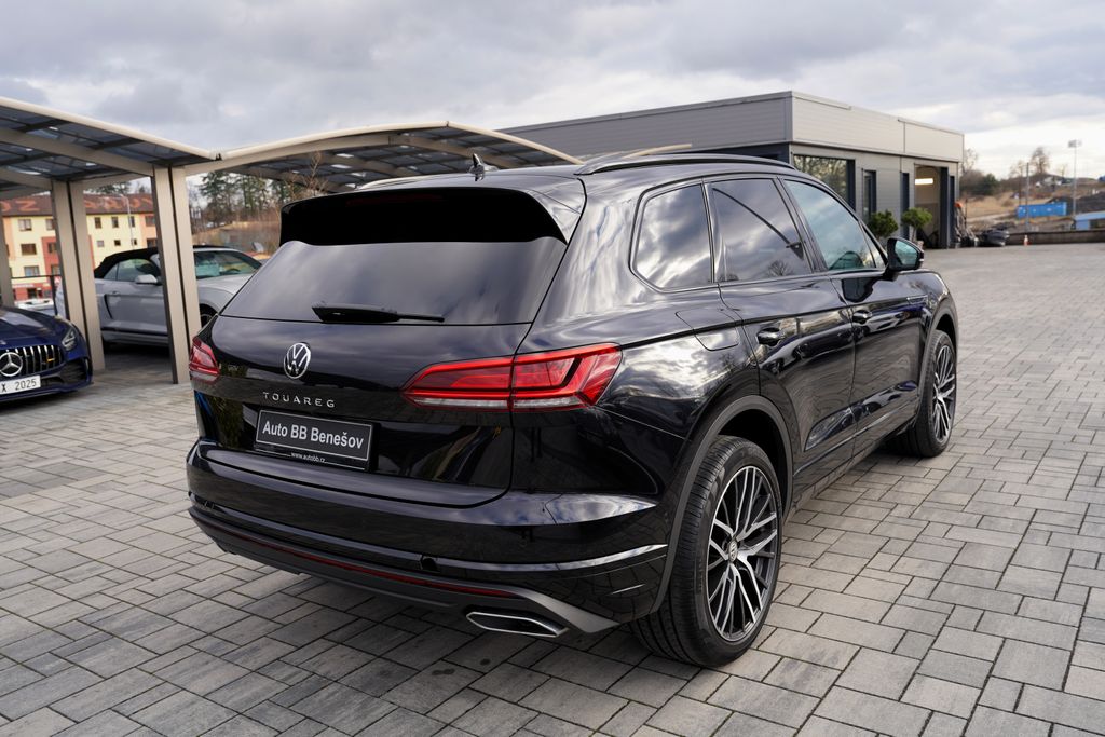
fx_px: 890
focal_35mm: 29
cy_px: 368
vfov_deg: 45.0
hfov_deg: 63.7
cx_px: 552
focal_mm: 29
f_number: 5
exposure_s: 1/100
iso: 100
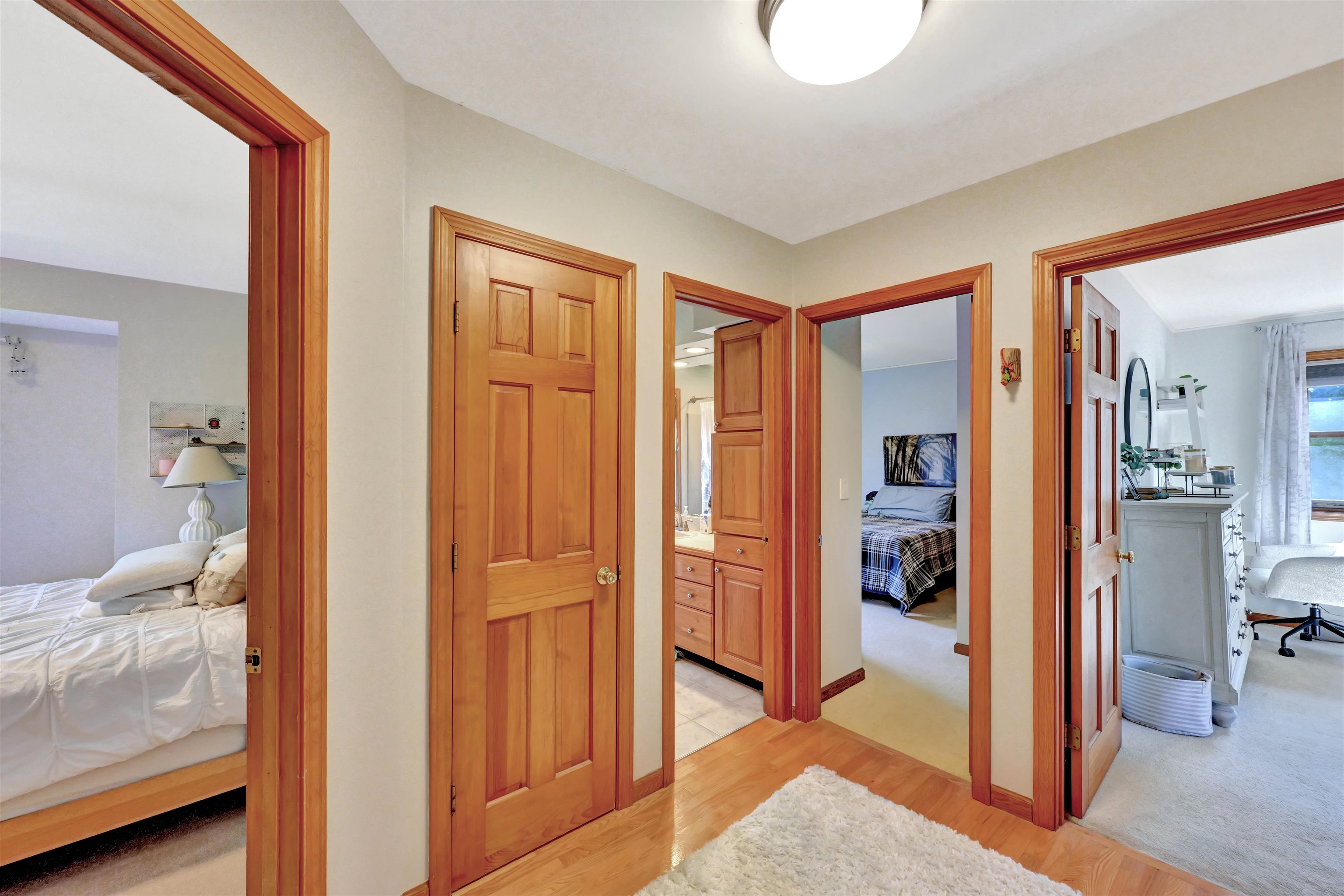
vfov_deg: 81.2
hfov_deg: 104.3
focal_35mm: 14
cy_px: 448
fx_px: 523
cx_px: 672
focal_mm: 14
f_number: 14
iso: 4000
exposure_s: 1/40
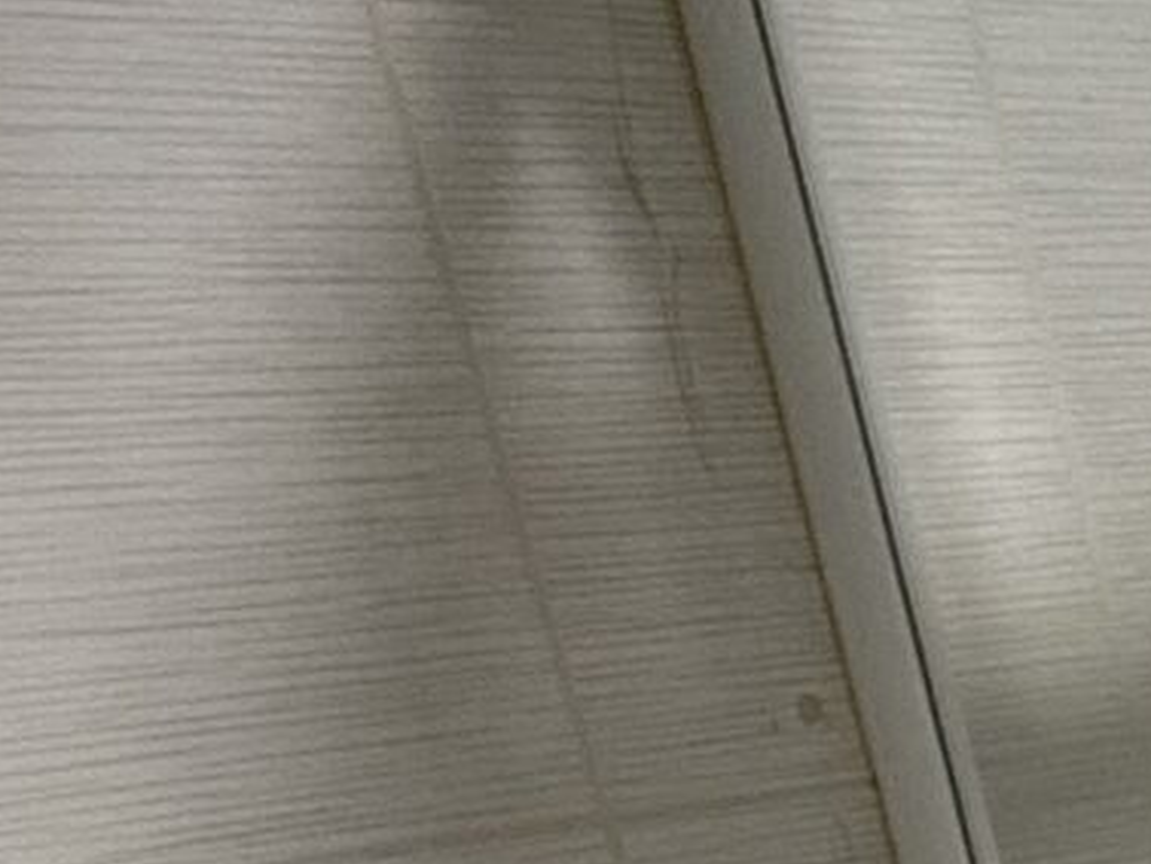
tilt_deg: -24.1
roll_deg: +2.4
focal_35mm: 95
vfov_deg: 13.3
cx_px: 2610
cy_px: 1752
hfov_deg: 14.8
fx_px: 3160
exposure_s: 1/100
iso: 250
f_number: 2.2
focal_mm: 2.22
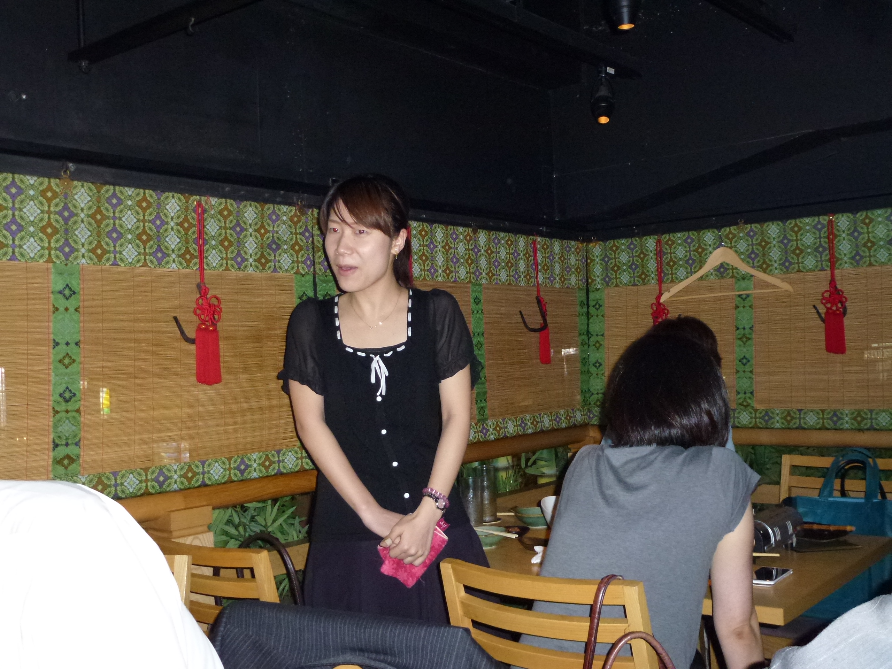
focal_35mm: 36
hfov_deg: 51.4
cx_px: 446
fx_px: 928
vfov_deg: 39.7
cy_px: 334
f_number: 3.7
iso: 500
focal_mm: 6.4
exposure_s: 1/60
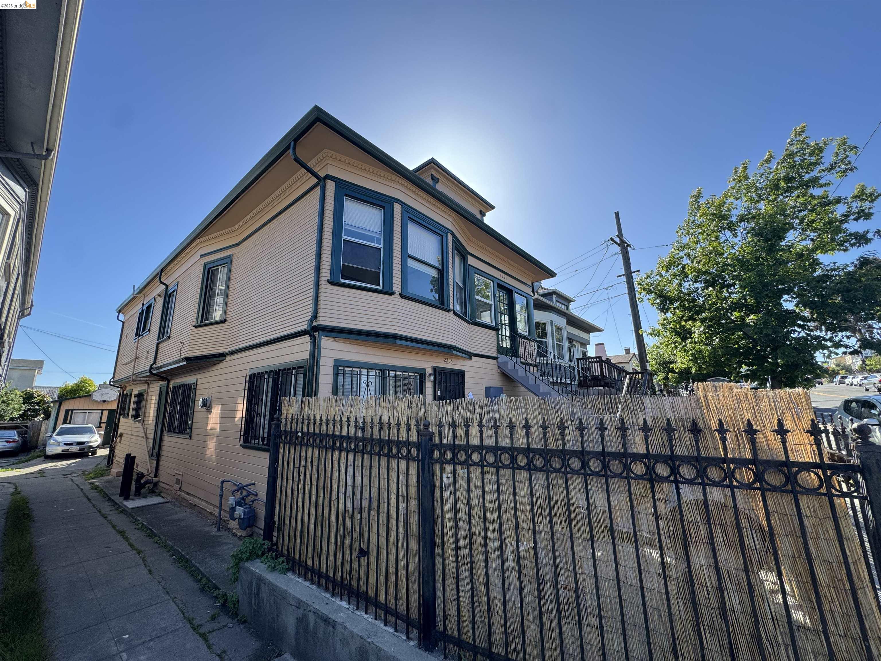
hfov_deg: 102.1
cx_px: 440
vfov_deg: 85.7
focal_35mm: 14
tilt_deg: +13.5
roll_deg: +0.7
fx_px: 356
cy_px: 330
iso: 40
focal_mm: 2.22
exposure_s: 1/587
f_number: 2.2
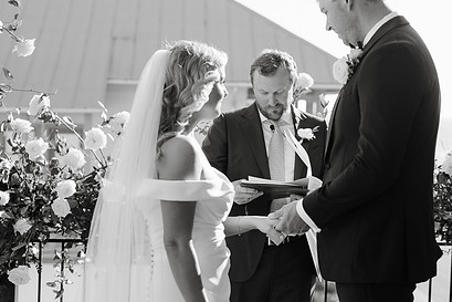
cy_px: 139
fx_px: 917
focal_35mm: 73
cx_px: 257
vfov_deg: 18.7
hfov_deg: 27.7
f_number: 2.8
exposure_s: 1/1600
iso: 200
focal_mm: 50
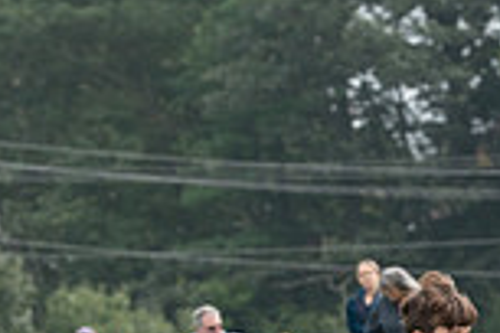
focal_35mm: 539
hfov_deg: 3.8
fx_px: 7486
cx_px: 351
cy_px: 617
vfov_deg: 2.5
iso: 400
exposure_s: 1/640
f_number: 5.6
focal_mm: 122
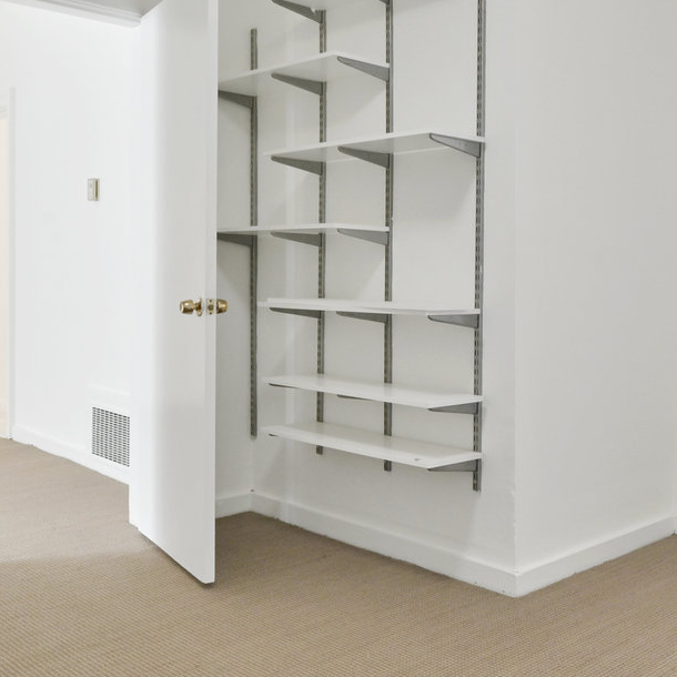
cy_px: 274
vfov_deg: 42.6
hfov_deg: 41.9
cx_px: 487
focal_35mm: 39
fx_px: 863
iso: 400
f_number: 11
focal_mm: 14
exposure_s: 1/6
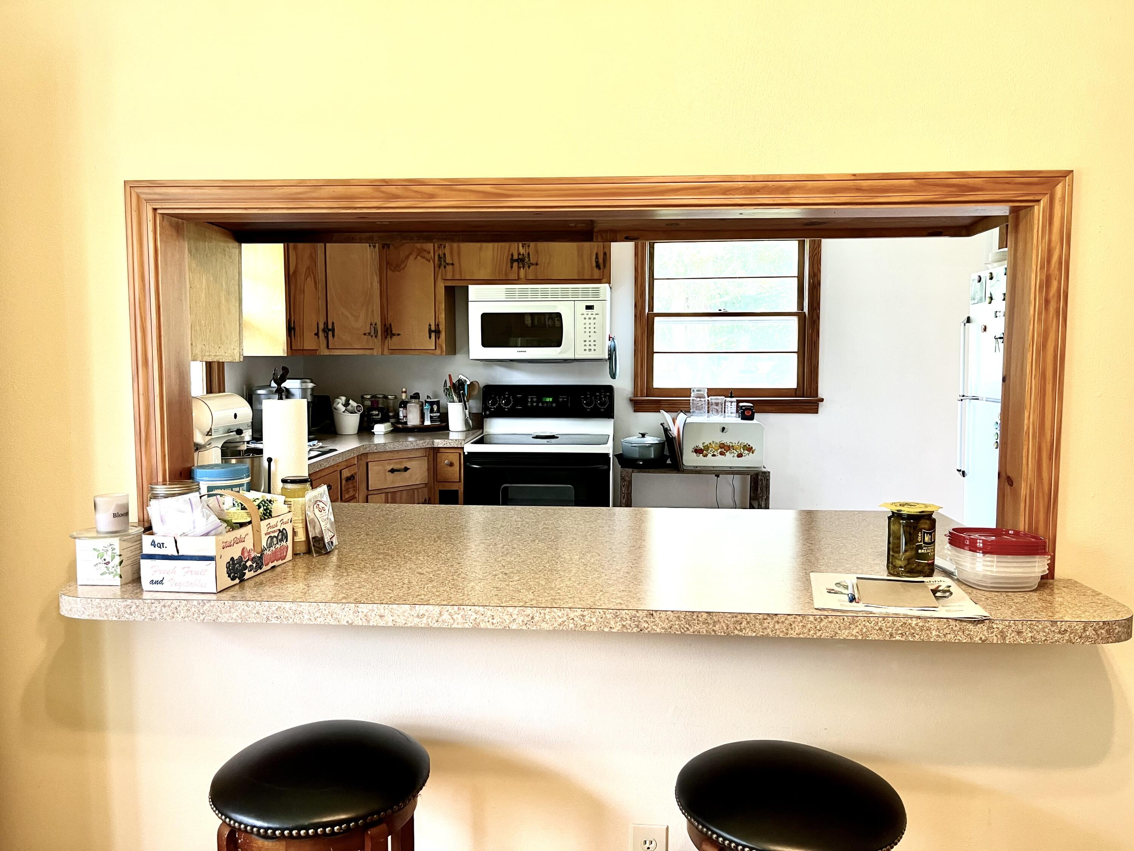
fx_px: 852
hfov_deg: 67.3
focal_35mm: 26
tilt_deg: -5.2
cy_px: 426
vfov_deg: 53.1
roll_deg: +0.3
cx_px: 567
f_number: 1.6
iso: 80
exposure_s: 1/60
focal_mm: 5.1
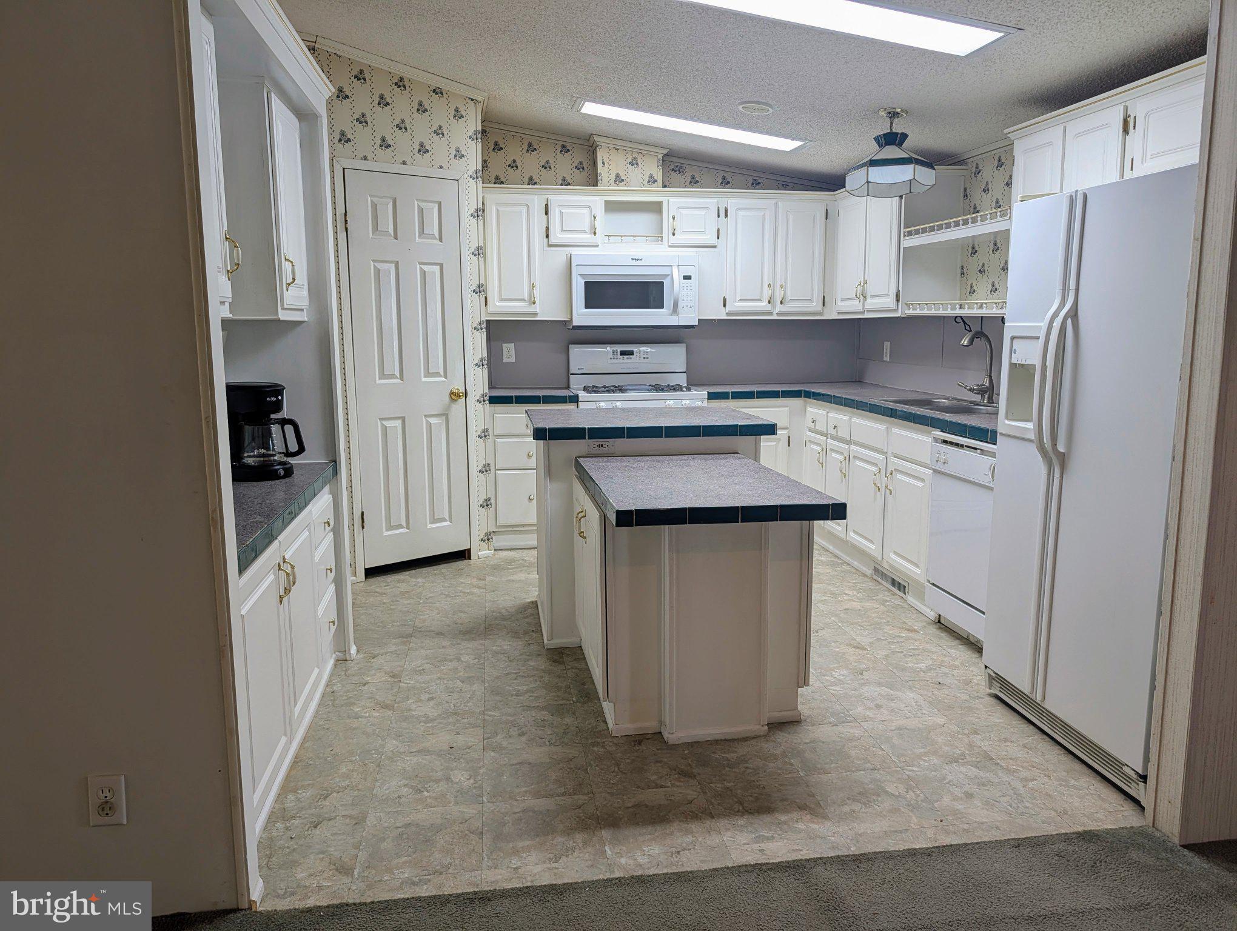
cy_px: 466
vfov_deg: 56.9
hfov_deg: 71.5
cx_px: 618
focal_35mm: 24
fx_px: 859
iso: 129
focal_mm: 6.9
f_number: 1.68
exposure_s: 1/120
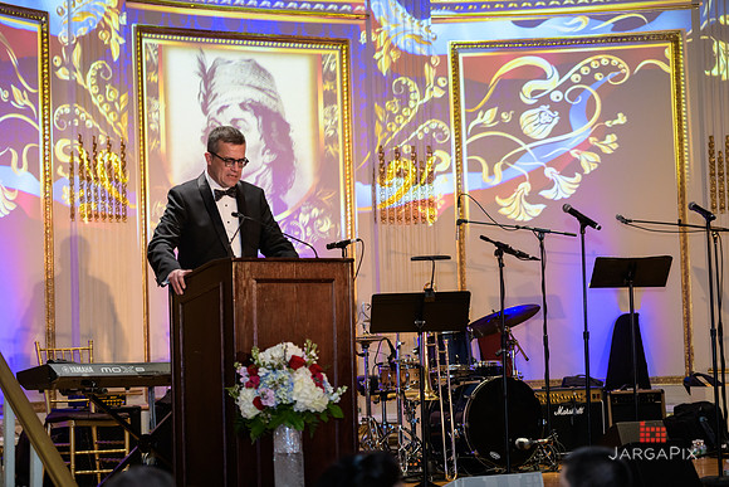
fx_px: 1924
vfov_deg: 14.4
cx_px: 364
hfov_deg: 21.5
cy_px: 244
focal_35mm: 95
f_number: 3.2
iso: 1250
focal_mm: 95
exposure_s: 1/125
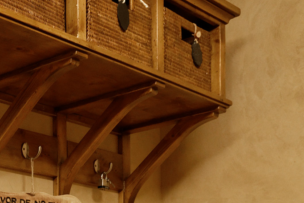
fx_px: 735
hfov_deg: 19.5
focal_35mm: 87
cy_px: 304
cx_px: -187
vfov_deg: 14.6
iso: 800
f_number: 6.3
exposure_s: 1/5
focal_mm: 22
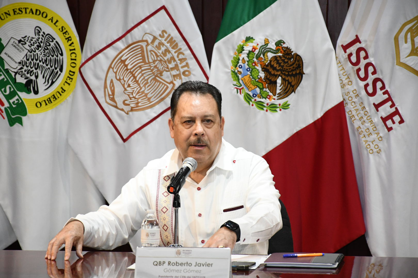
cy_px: 139
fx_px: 1951
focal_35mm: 168
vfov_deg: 8.2
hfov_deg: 12.2
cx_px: 209
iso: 3200
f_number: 6.3
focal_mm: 112
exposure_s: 1/125
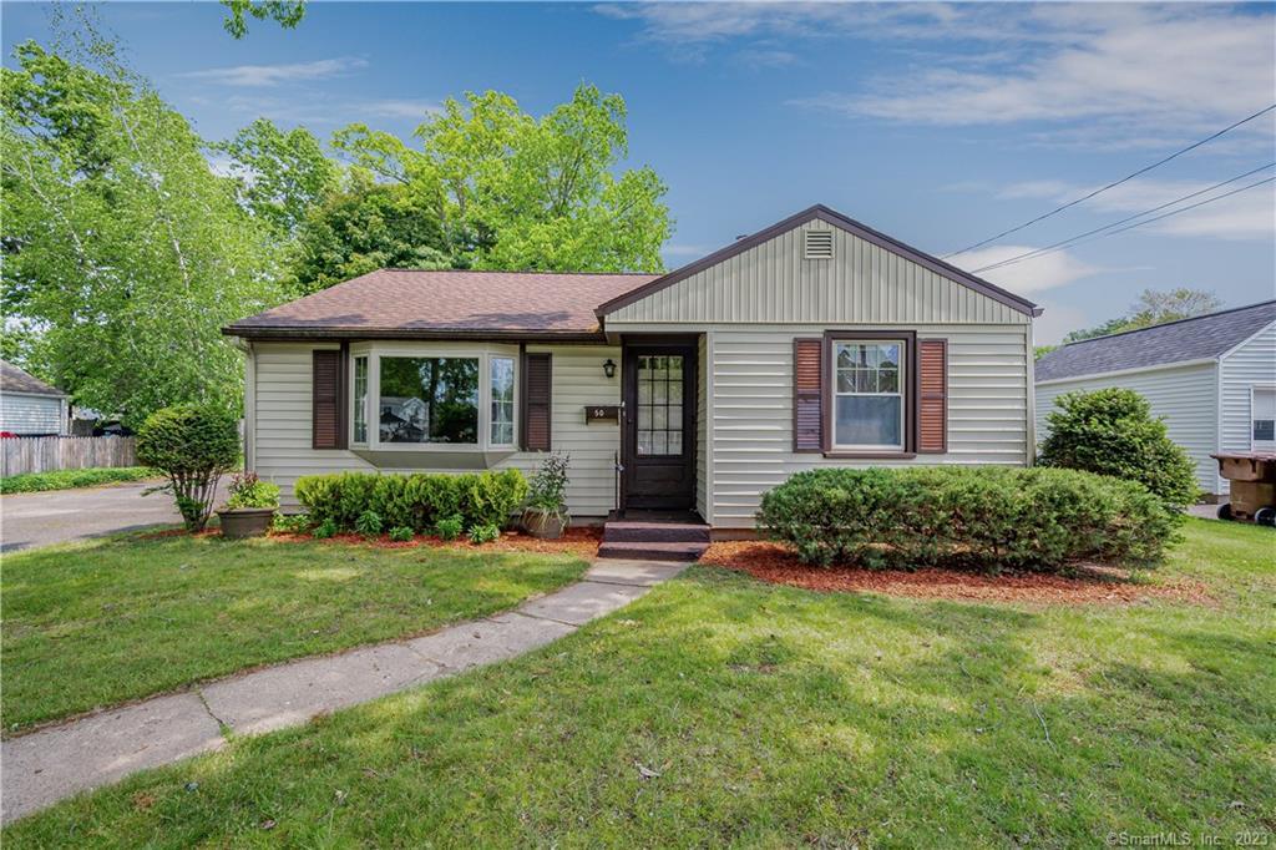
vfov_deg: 77.3
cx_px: 638
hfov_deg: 100.4
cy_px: 425
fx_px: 531
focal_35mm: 15
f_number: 11
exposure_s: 1/30
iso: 100
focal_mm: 10
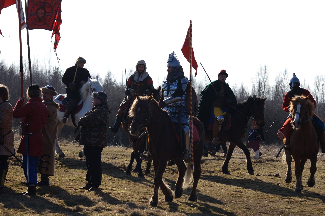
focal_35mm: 142
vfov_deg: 9.6
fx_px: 1285
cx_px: 162
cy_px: 108
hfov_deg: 14.4
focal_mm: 95
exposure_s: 1/500
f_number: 8
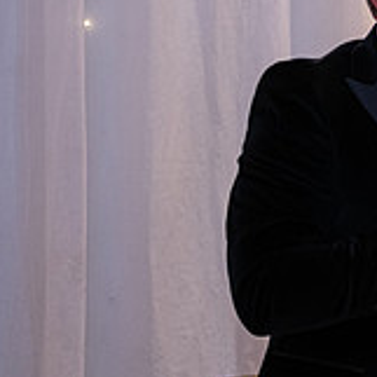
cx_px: 578
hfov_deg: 9.0
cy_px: 247
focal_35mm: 190
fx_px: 2341
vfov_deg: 9.2
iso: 1250
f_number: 3.5
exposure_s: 1/160
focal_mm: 62
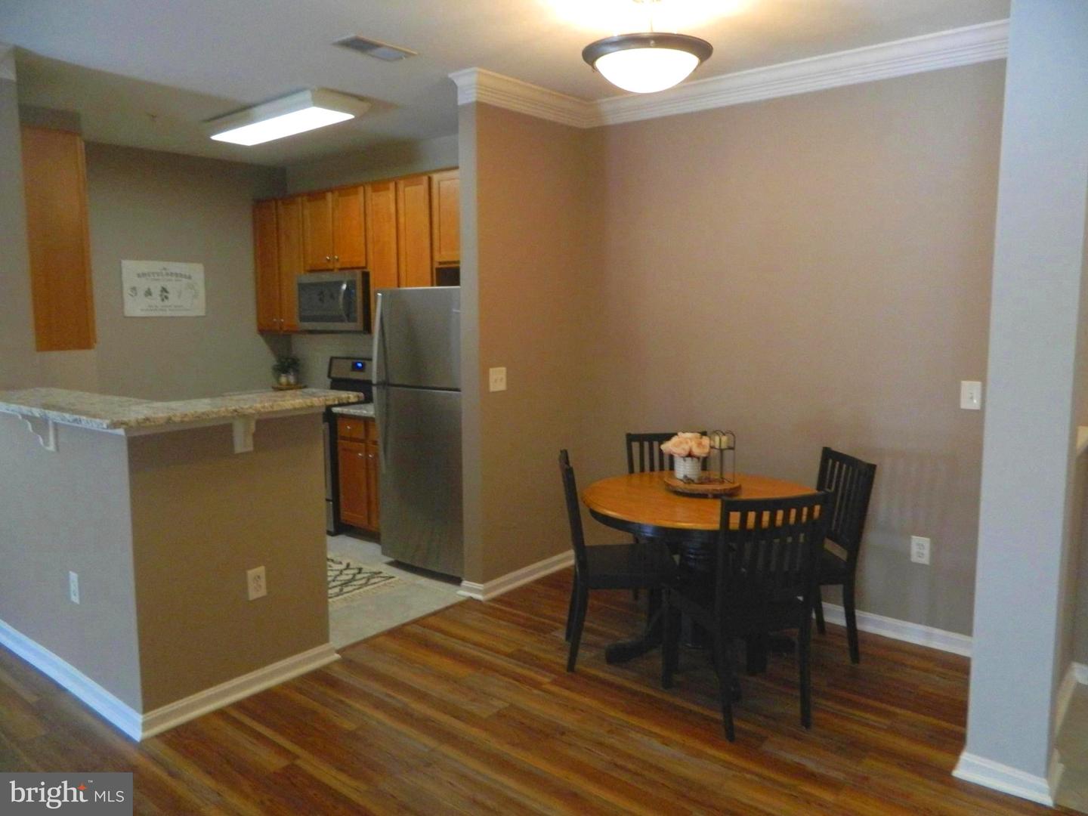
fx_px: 786
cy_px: 408
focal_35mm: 25
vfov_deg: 54.9
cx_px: 544
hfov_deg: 69.4
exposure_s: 1/30
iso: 400
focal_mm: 4.5
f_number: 3.1
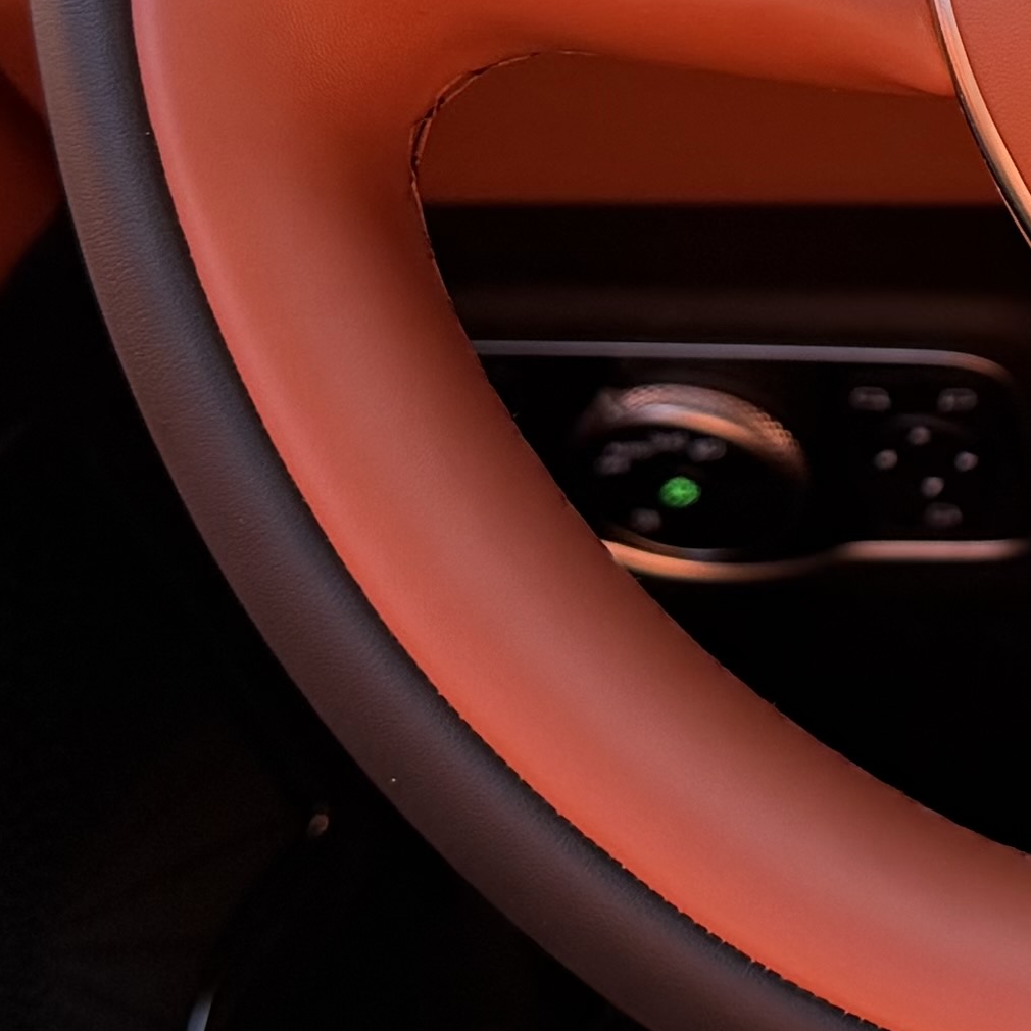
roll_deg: +1.3
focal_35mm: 120
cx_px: 1771
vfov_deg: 13.9
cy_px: -372
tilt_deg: -17.5
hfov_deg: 13.3
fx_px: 4044
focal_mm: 6.76
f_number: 1.78
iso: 100
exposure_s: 1/184
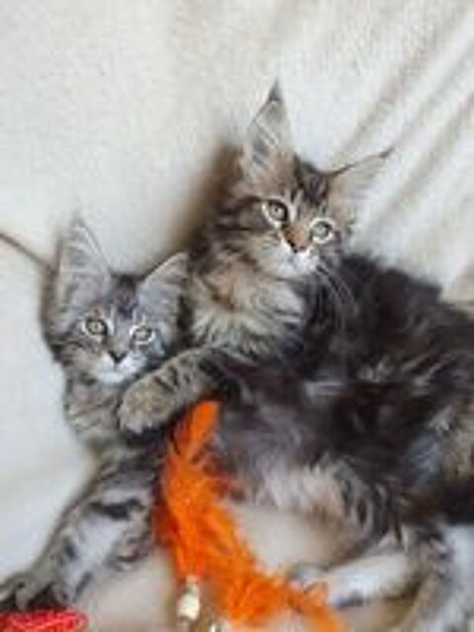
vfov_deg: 67.3
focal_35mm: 26
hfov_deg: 53.1
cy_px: 316
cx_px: 237
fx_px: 475
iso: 320
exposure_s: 1/100
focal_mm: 4.32
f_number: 2.4
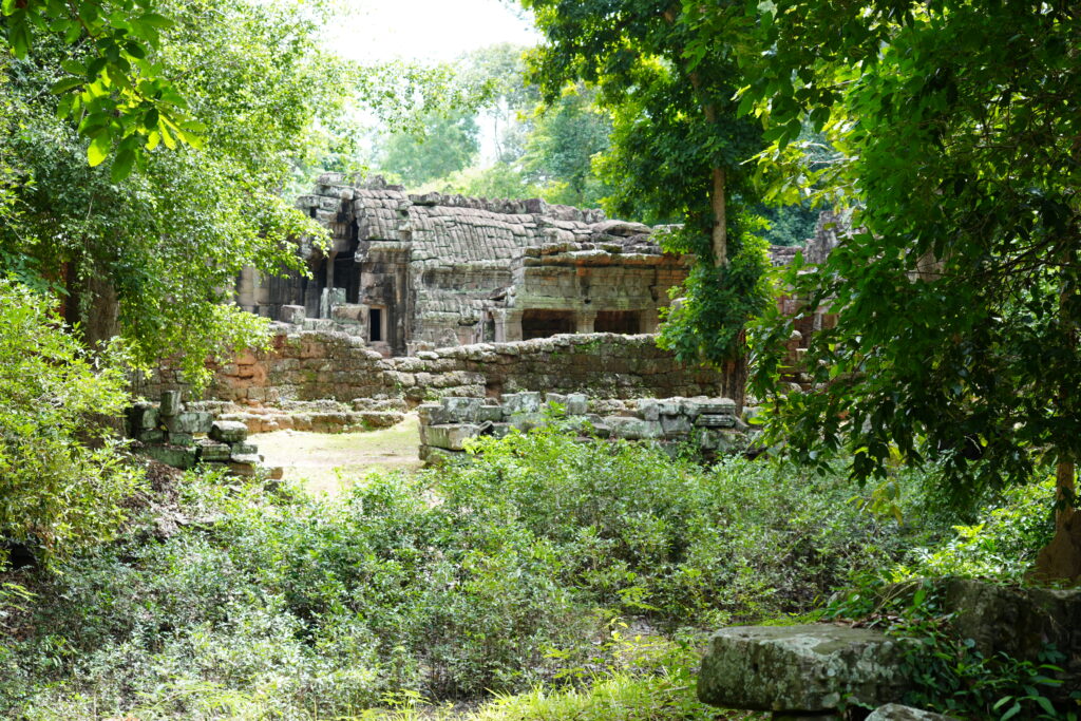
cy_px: 360
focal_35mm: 60
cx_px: 540
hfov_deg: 33.4
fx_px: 1802
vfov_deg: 22.6
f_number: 4.5
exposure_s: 1/80
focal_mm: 60
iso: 100
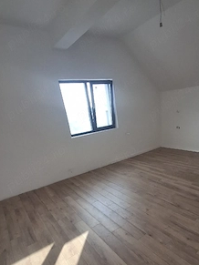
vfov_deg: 73.8
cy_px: 179
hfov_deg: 60.2
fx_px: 169
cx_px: 125
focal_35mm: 22
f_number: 2.2
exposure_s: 1/135
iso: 40
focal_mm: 1.64
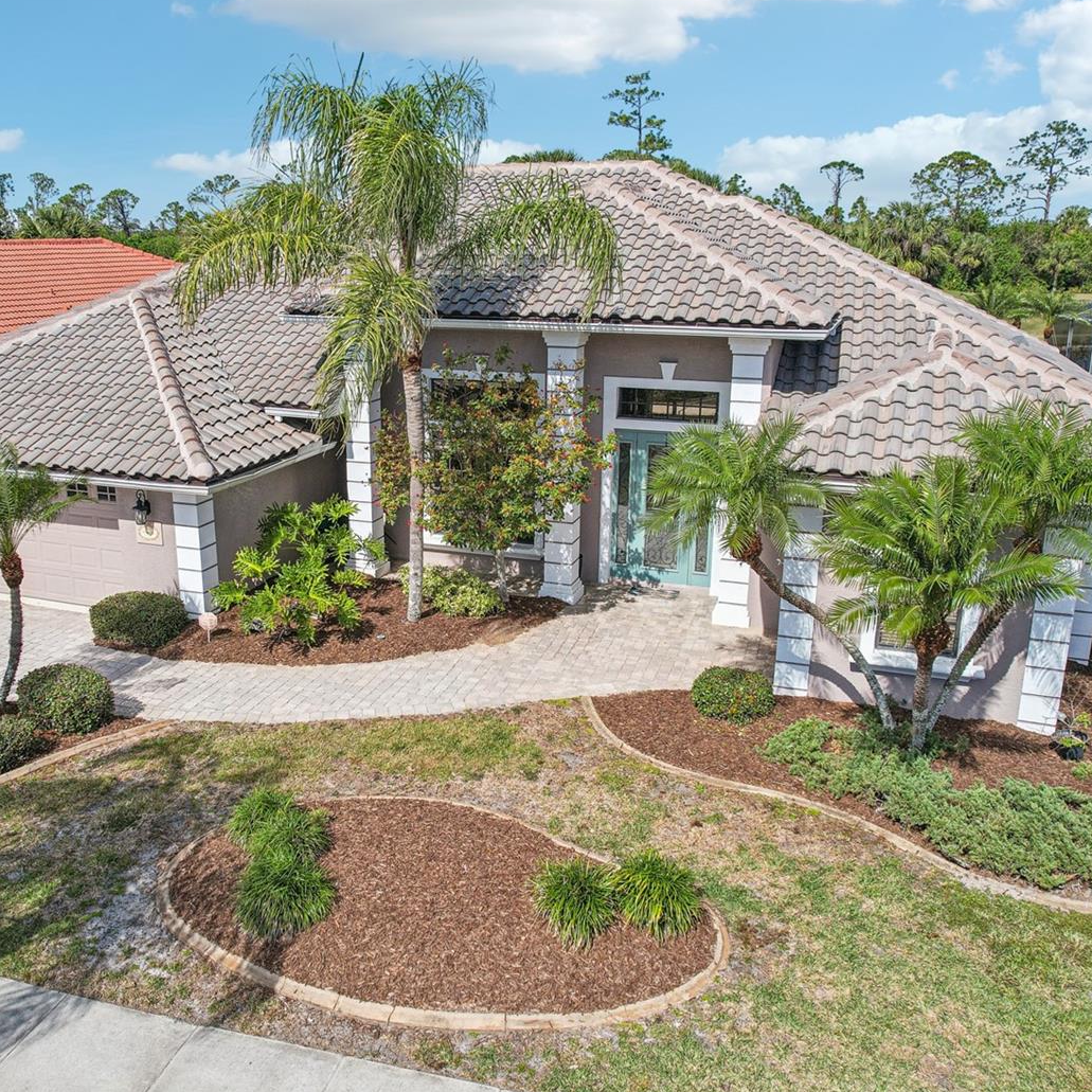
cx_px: 457
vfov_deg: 55.6
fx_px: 1035
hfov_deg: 55.3
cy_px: 532
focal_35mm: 29
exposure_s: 1/2000
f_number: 2.8
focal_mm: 8.4
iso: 100
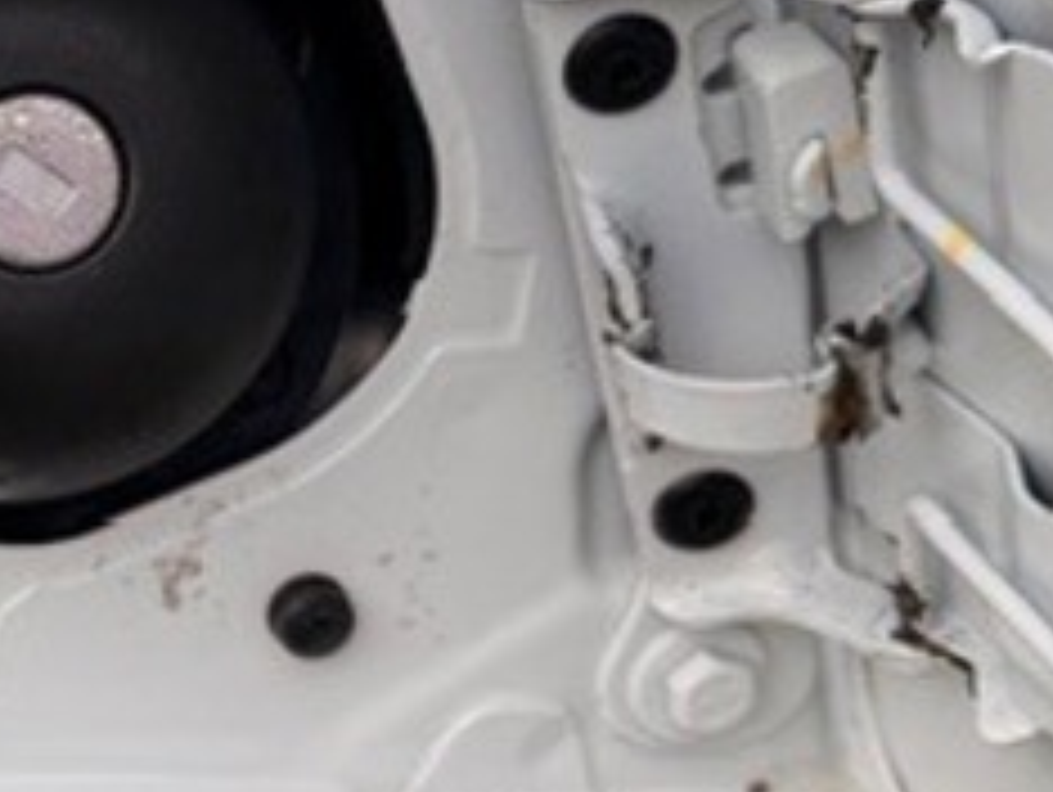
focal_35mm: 82
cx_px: -270
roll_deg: -1.9
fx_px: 2497
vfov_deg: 18.0
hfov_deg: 21.7
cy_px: 297
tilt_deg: -34.3
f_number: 1.78
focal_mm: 6.76
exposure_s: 1/1046
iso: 80
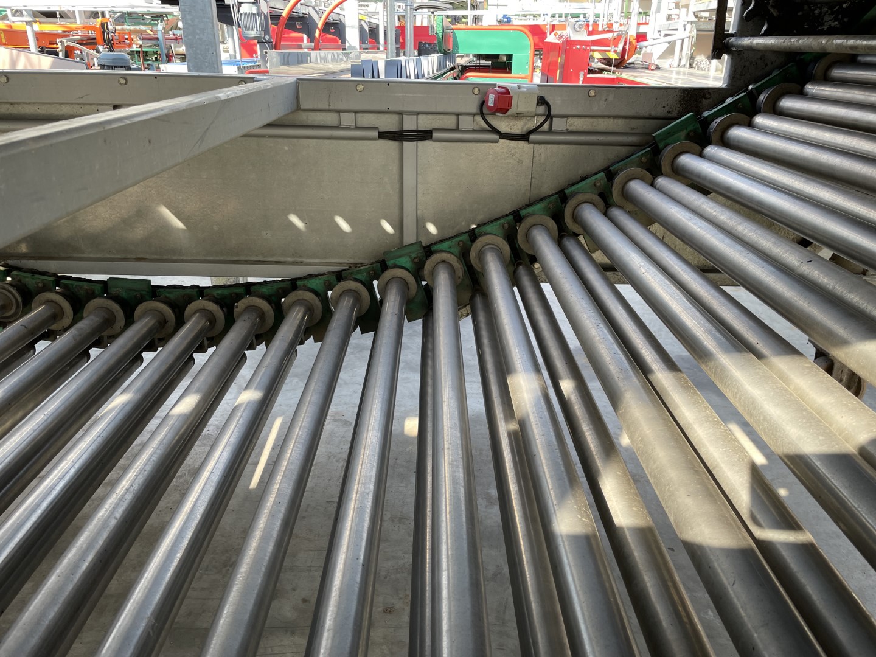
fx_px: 658
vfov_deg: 53.1
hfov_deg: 67.3
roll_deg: -0.9
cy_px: 328
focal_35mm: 26
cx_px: 438
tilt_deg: -22.3
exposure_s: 1/144
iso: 32
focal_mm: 4.2
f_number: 1.6
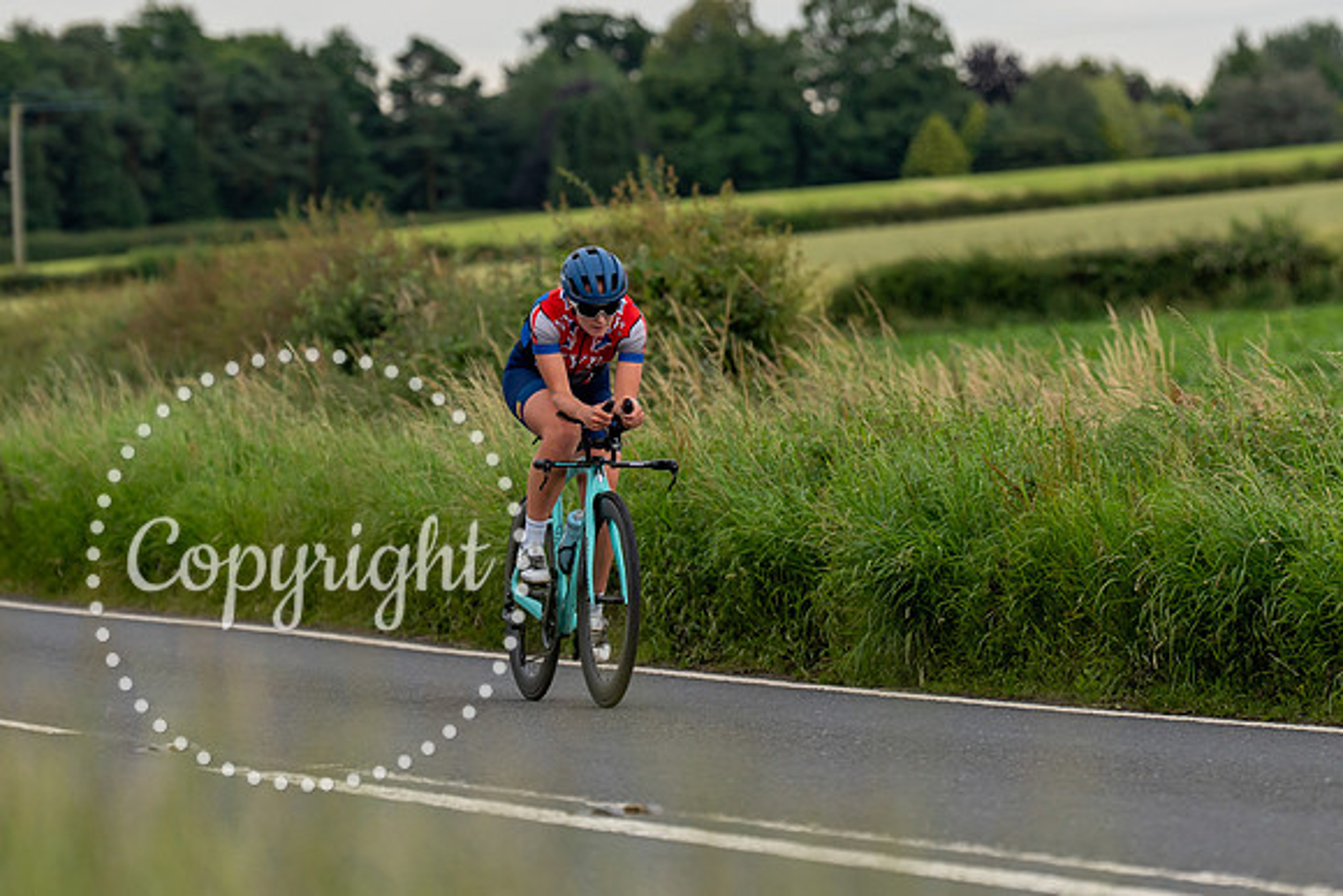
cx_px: 634
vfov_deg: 6.5
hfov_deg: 9.7
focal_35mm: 211
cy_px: 316
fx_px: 7878
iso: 500
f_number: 3.2
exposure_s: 1/800
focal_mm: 135
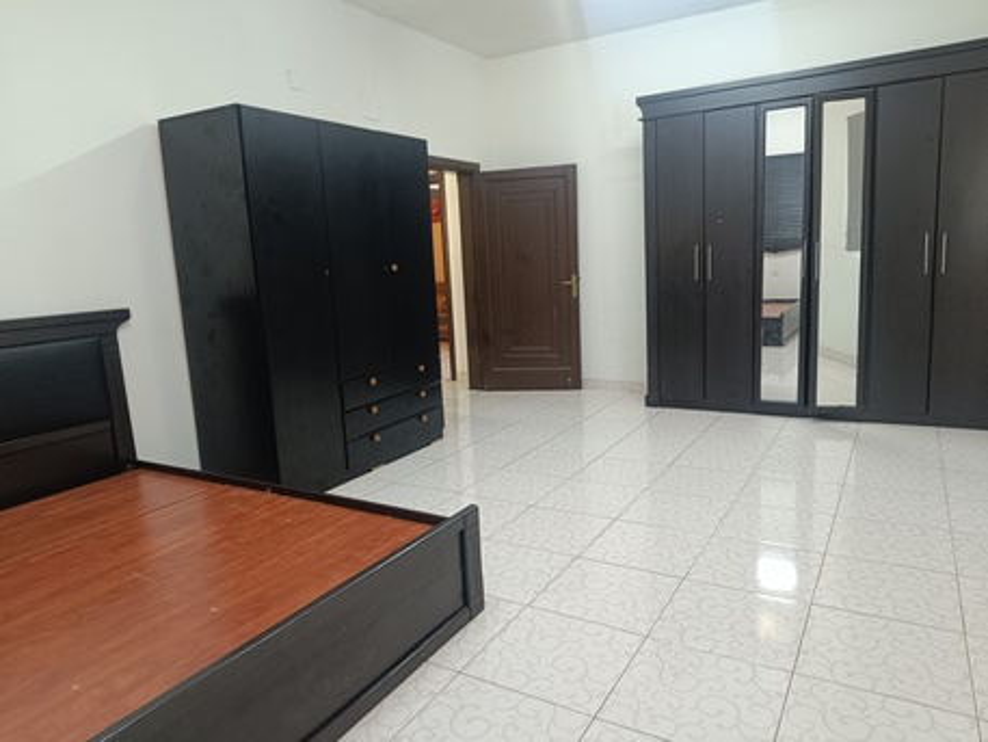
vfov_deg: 56.8
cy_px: 371
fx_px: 685
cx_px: 494
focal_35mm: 24
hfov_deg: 71.6
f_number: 1.88
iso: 604
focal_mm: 5.59
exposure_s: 1/24
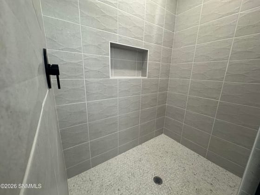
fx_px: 105
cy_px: 98
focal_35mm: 14
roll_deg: -1.7
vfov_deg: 85.7
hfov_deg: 102.1
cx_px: 130
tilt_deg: -14.0
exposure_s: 1/120
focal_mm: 2.22
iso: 250
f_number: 2.2
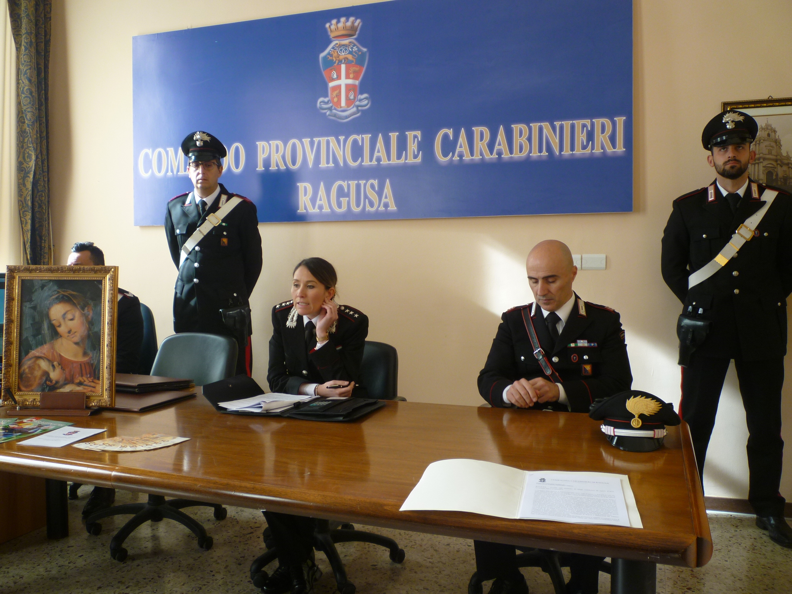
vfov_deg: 48.2
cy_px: 297
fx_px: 664
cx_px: 396
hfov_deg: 61.7
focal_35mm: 29
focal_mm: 5.2
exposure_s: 1/30
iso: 100
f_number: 3.3
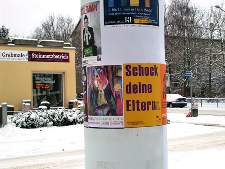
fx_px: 429
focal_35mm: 66
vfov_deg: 22.3
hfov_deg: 29.4
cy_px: 84
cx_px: 112
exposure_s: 1/100
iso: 64
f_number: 4.1
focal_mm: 11.7
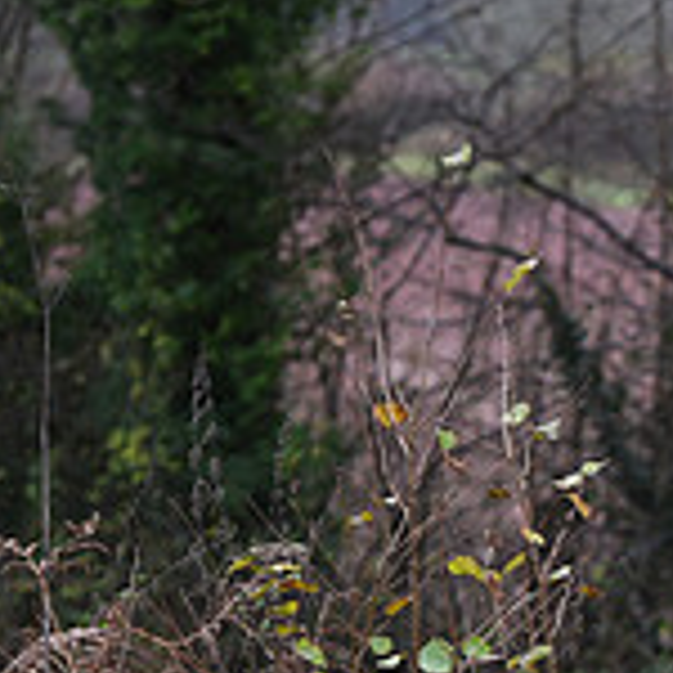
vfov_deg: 3.9
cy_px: 812
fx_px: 9744
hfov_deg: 3.9
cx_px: 1243
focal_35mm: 443
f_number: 3.5
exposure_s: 1/1000
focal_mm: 135
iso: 800
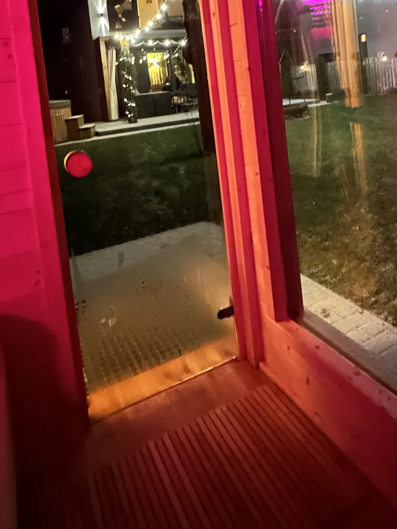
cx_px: 213
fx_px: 428
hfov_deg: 49.7
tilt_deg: -2.5
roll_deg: +4.9
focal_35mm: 28
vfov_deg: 58.1
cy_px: 98
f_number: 2.2
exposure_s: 1/8
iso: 2000
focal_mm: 2.22
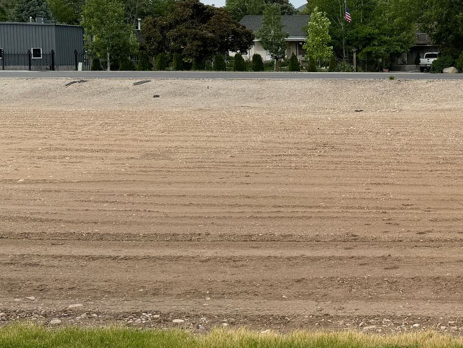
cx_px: 469
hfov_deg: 30.7
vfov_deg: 25.1
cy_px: 120
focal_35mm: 58
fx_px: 776
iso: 80
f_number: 1.78
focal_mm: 6.76
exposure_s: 1/4049
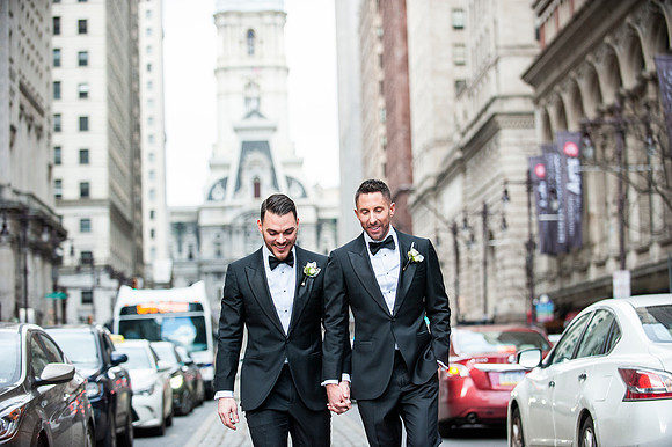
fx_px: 1679
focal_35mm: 90
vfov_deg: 15.2
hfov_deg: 22.6
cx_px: 336
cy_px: 224
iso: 1000
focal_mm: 90
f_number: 2.8
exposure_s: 1/1600
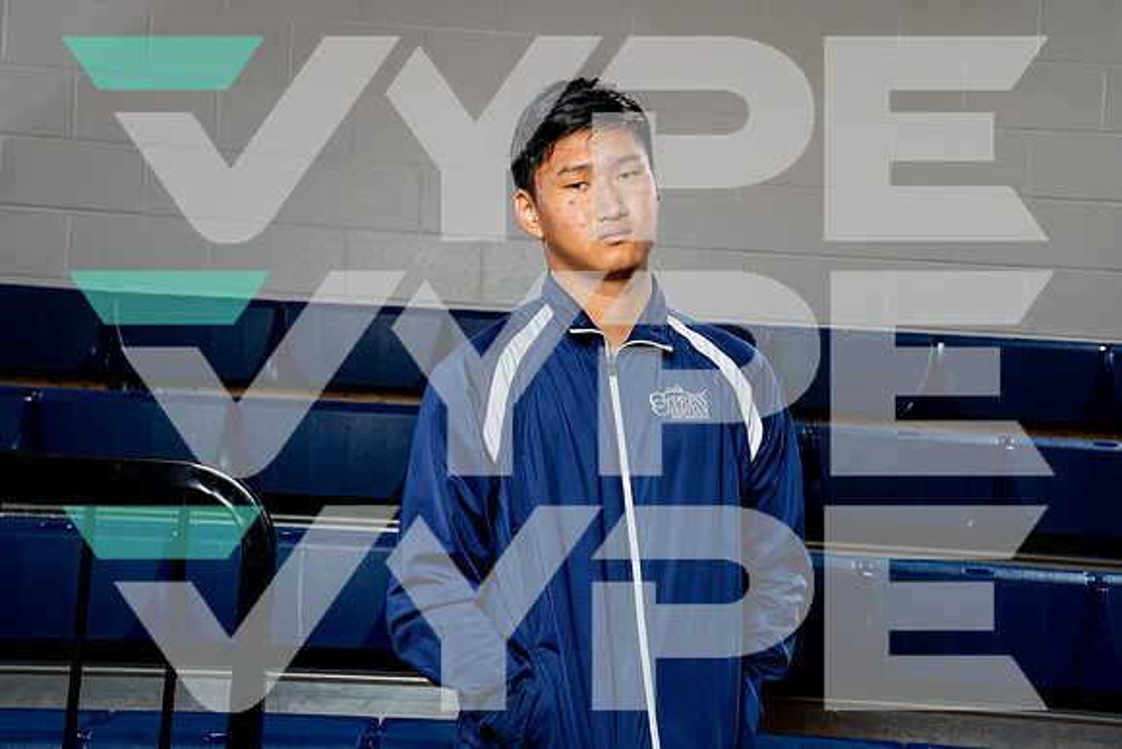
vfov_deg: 26.0
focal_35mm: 52
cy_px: 374
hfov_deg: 38.2
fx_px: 1621
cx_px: 561
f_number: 8
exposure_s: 1/250
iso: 320
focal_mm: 52
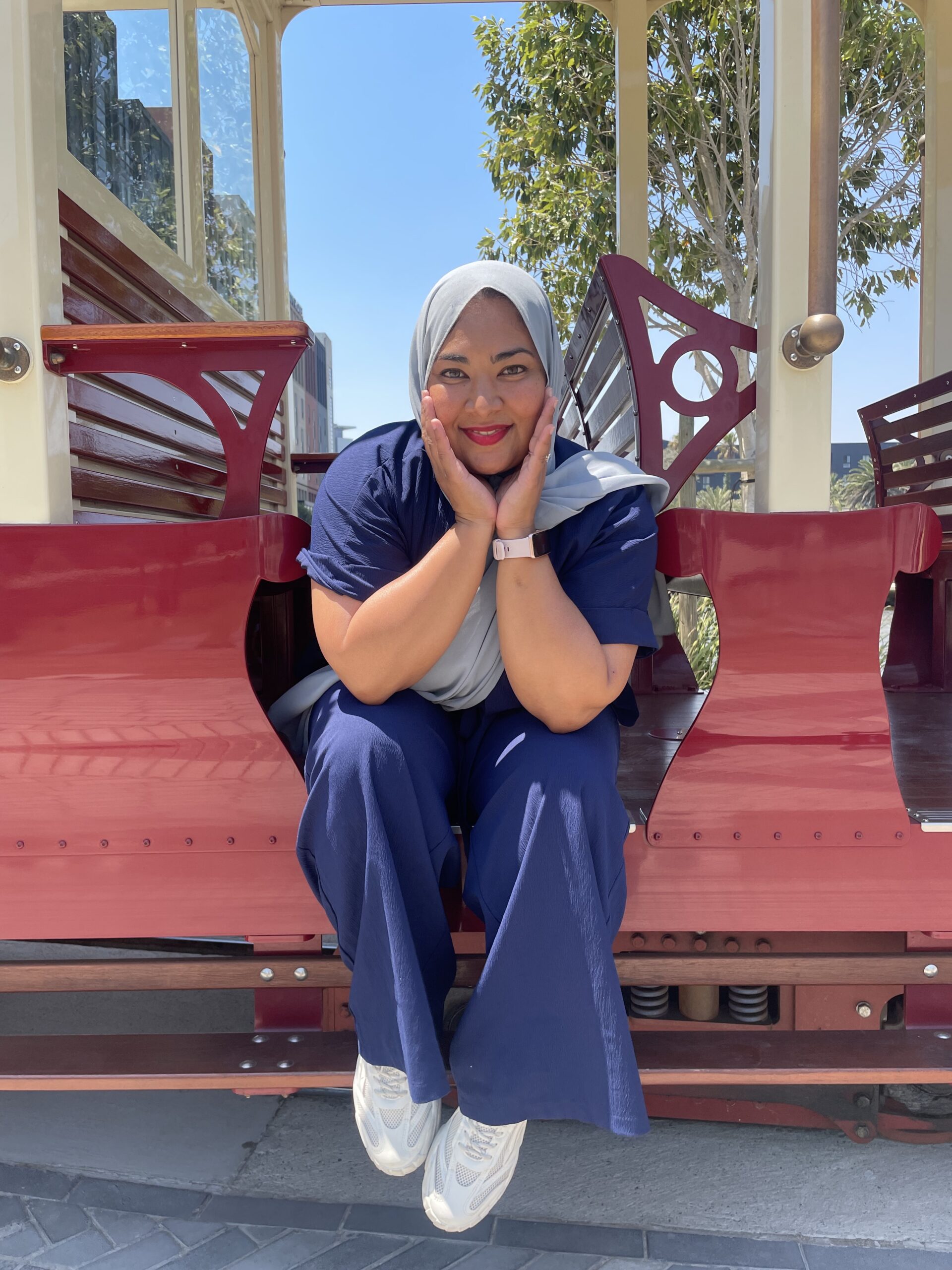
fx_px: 953
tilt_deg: -4.1
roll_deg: +1.5
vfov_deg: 67.3
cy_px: 635
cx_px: 476
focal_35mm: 26
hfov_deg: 53.1
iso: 32
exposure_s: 1/1135
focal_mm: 4.2
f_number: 1.6
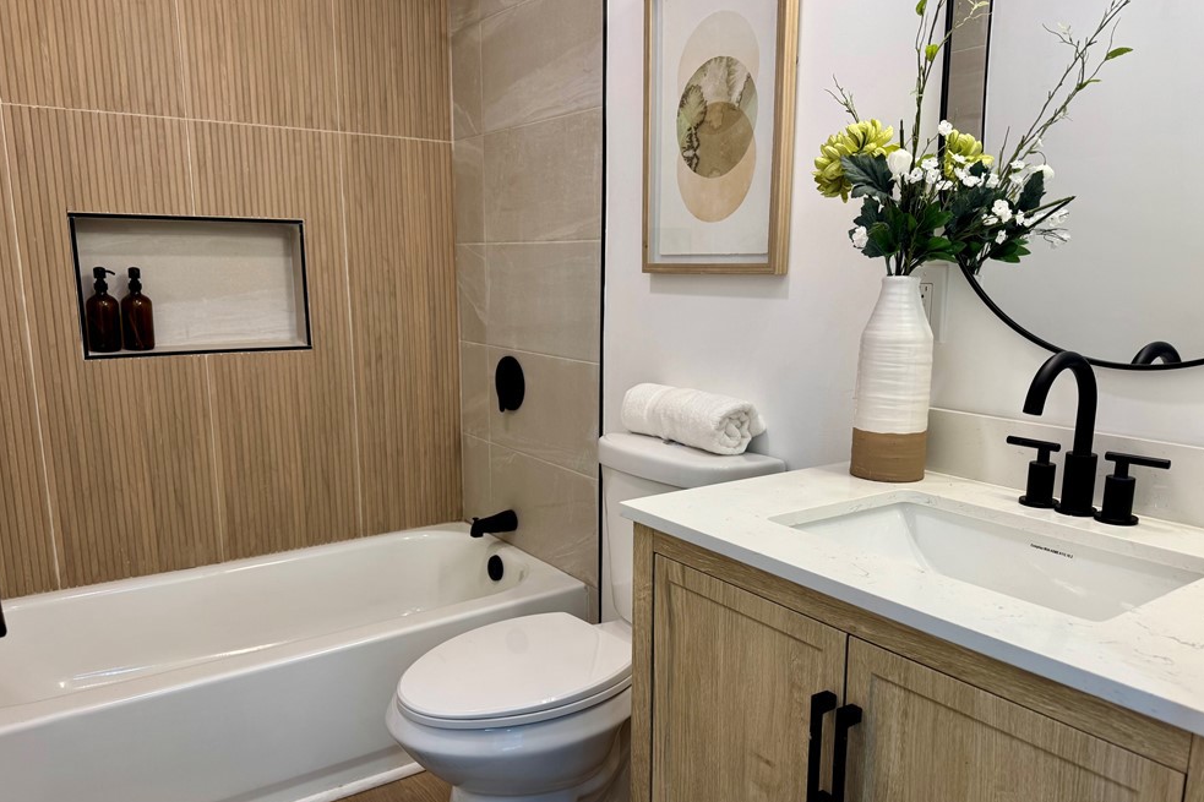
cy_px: 448
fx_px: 869
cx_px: 603
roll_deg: -0.1
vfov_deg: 49.4
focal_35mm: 26
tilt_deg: -12.4
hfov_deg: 69.4
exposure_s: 1/120
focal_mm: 6.76
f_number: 1.78
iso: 100
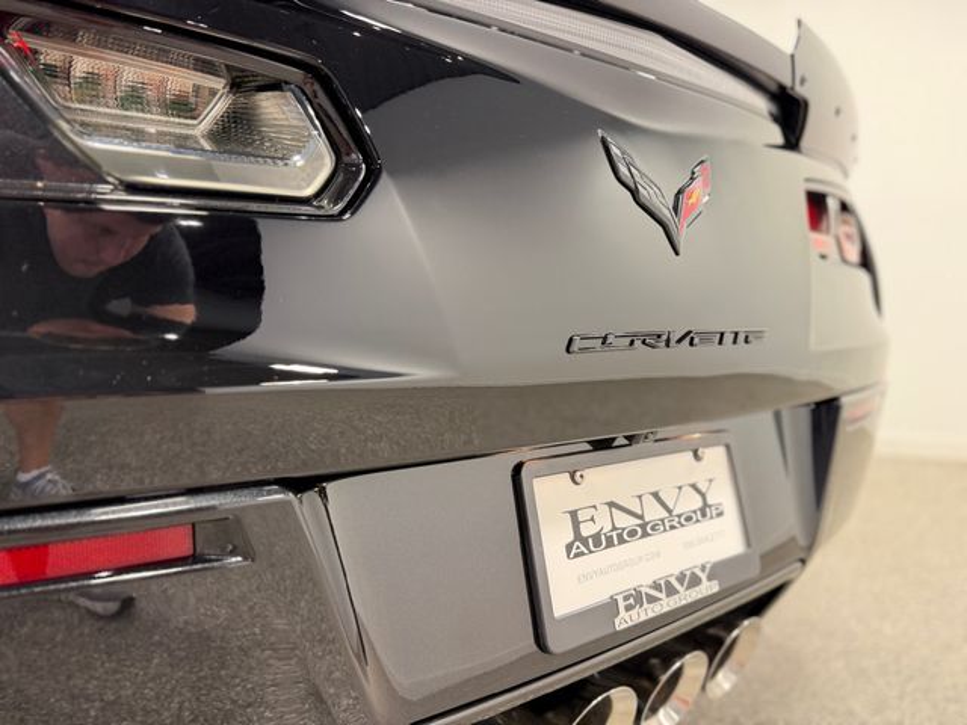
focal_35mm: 24
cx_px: 484
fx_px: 670
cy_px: 362
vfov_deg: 56.8
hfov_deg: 71.6
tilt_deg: -4.1
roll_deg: -0.5
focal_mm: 6.76
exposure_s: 1/120
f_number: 1.78
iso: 200
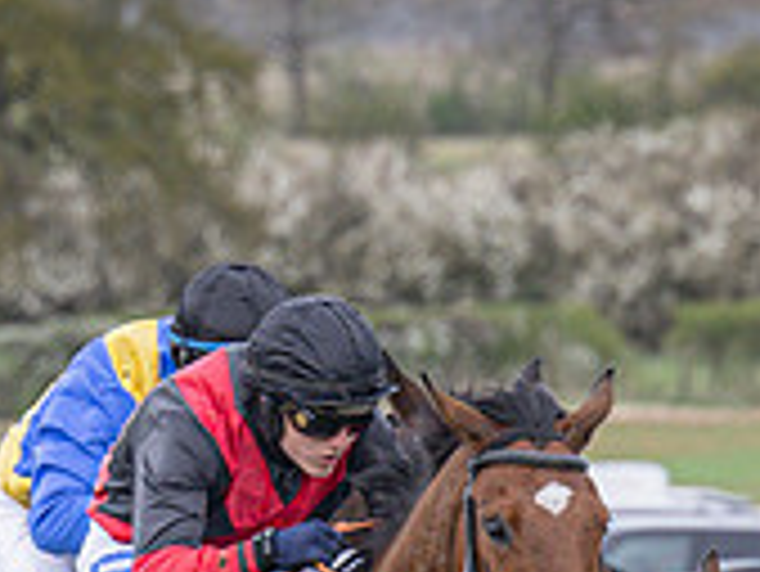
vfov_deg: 1.4
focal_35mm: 1064
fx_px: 23377
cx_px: 617
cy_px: 837
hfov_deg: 1.9
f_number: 5
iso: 800
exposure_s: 1/1600
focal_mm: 180
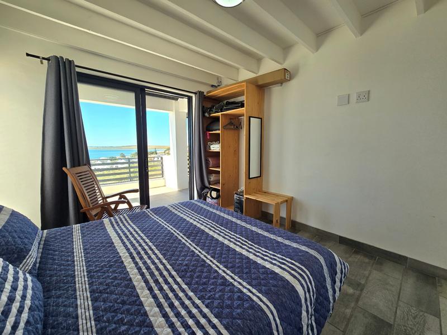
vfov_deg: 89.9
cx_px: 224
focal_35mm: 13
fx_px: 168
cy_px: 168
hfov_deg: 106.2
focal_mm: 2.2
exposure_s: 1/500
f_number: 2.2
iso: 50
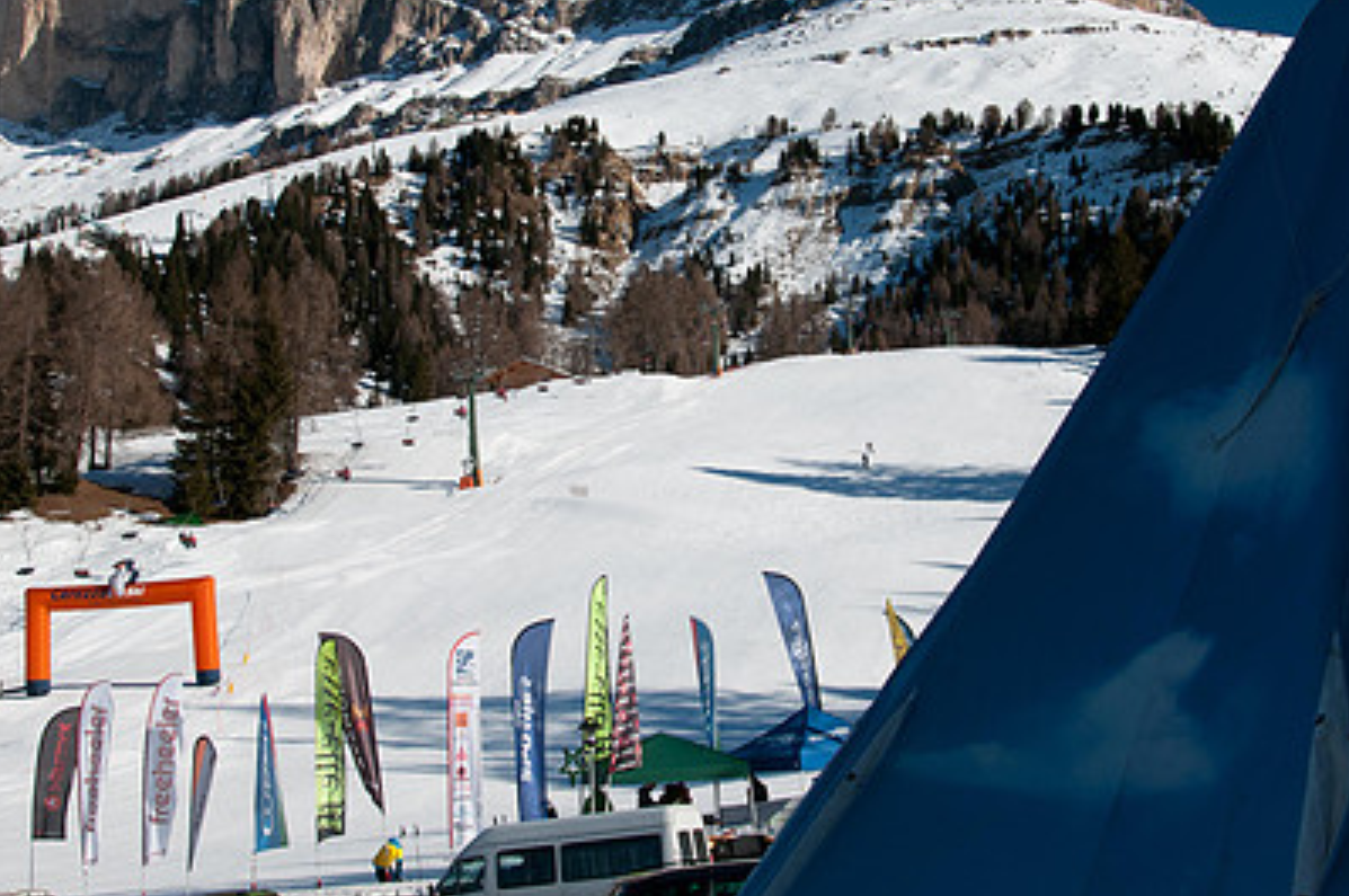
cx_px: 700
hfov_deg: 32.9
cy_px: 363
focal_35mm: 61
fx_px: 2283
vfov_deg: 22.2
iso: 200
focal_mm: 28
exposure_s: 1/160
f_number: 13
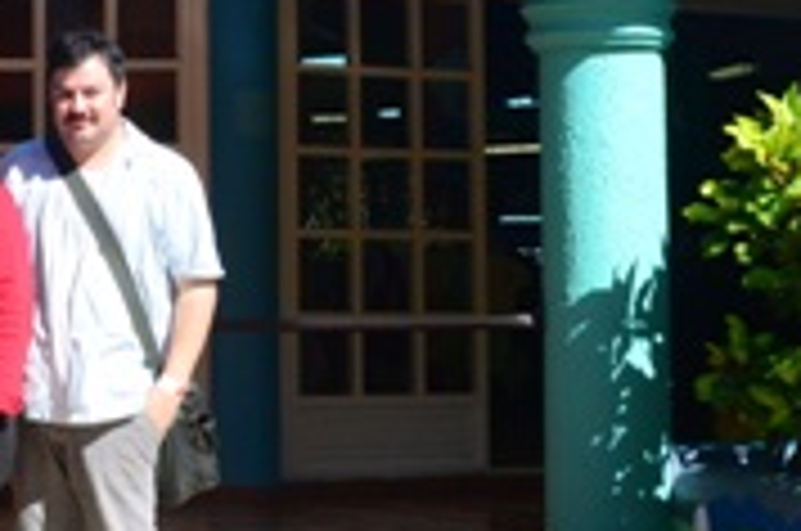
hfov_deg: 18.6
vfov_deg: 12.5
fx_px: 2399
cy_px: 63
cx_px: 40
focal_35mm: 108
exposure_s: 1/500
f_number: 11
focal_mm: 20
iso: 500
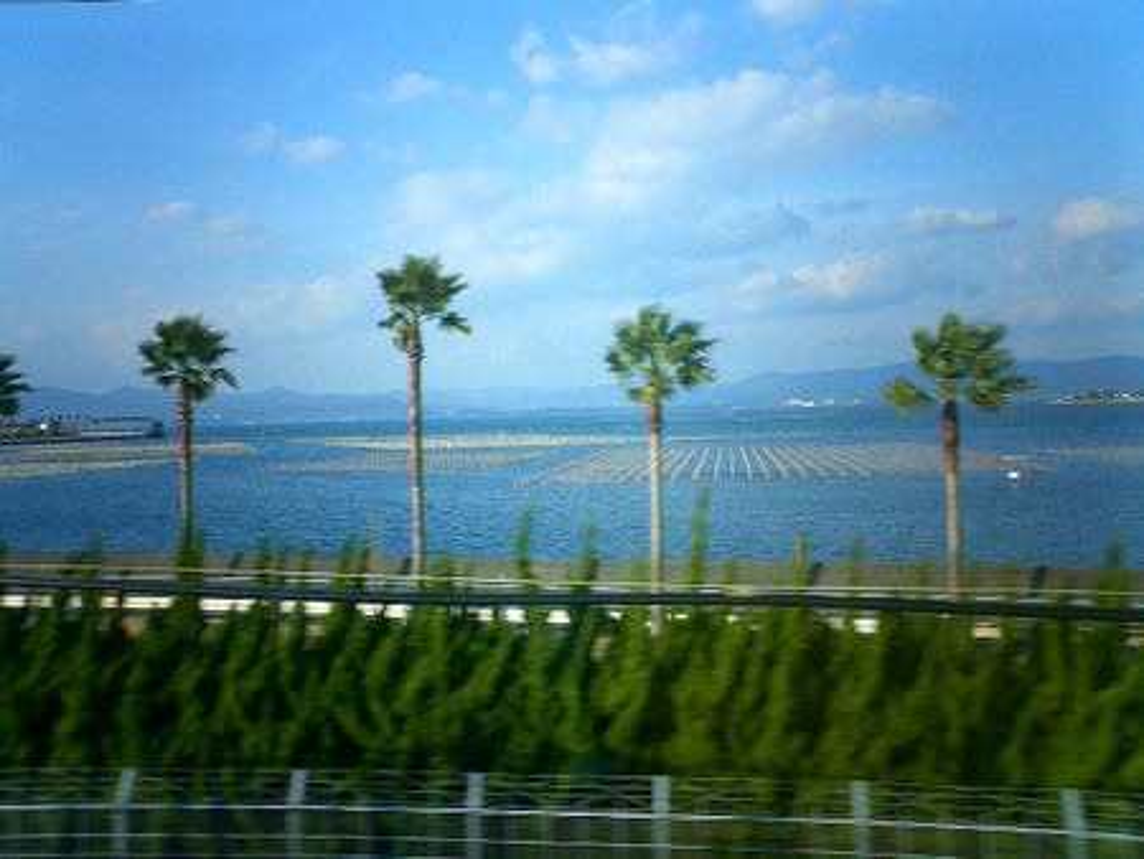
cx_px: 572
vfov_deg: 38.7
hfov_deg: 50.1
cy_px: 430
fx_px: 1223
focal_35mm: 37
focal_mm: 5.6
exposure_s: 1/500
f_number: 3.5
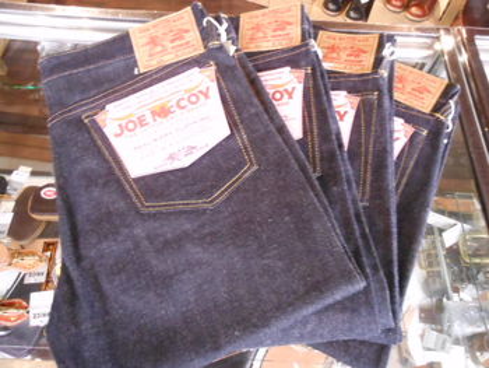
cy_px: 184
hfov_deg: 63.4
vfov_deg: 49.8
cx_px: 244
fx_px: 396
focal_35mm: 28
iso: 800
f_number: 3.7
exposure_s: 1/6
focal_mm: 5
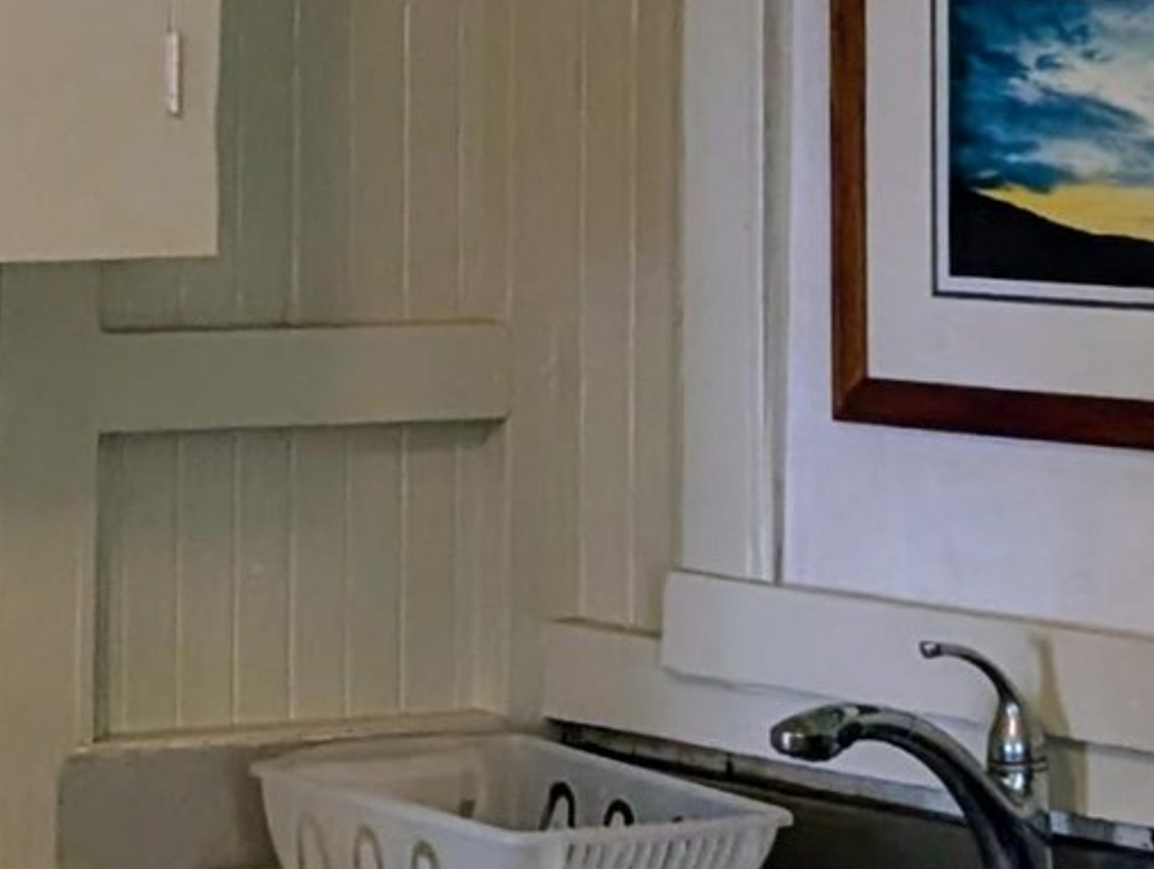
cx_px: -151
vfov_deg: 10.2
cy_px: -66
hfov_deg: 13.3
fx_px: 4841
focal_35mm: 145
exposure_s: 1/120
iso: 37
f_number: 1.68
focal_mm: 6.9
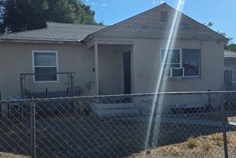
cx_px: 116
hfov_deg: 51.8
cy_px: 93
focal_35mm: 37
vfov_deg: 35.9
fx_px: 243
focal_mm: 6.3
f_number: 1.7
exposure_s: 1/7061
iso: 80
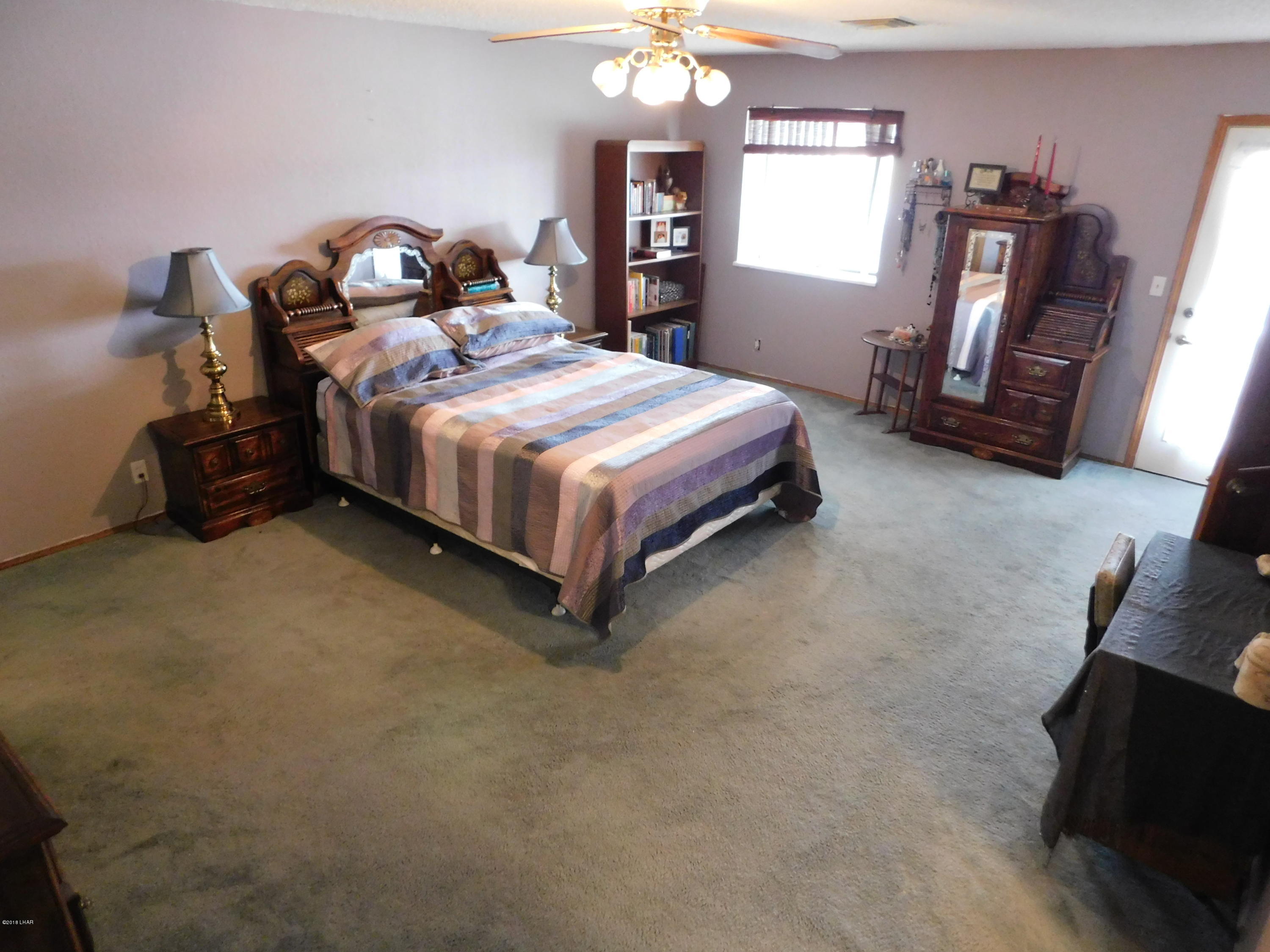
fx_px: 844
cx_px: 635
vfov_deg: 58.9
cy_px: 476
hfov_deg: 73.9
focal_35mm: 23
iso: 560
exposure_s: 1/8
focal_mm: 4
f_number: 3
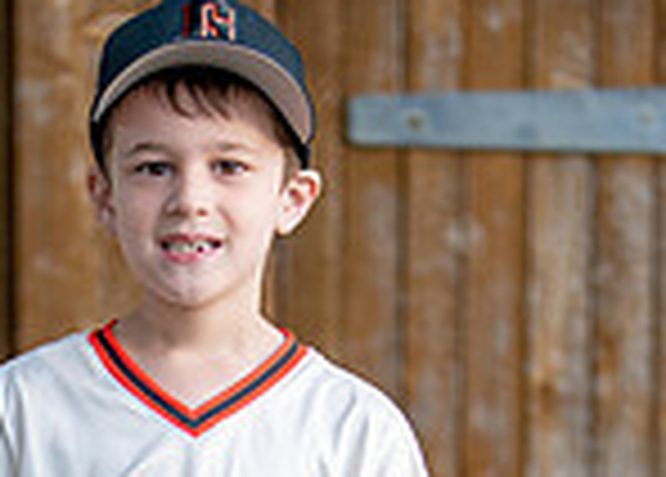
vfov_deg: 6.2
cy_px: 916
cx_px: 227
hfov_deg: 8.8
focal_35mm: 228
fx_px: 4317
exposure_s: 1/1000
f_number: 1.2
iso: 100
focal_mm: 50
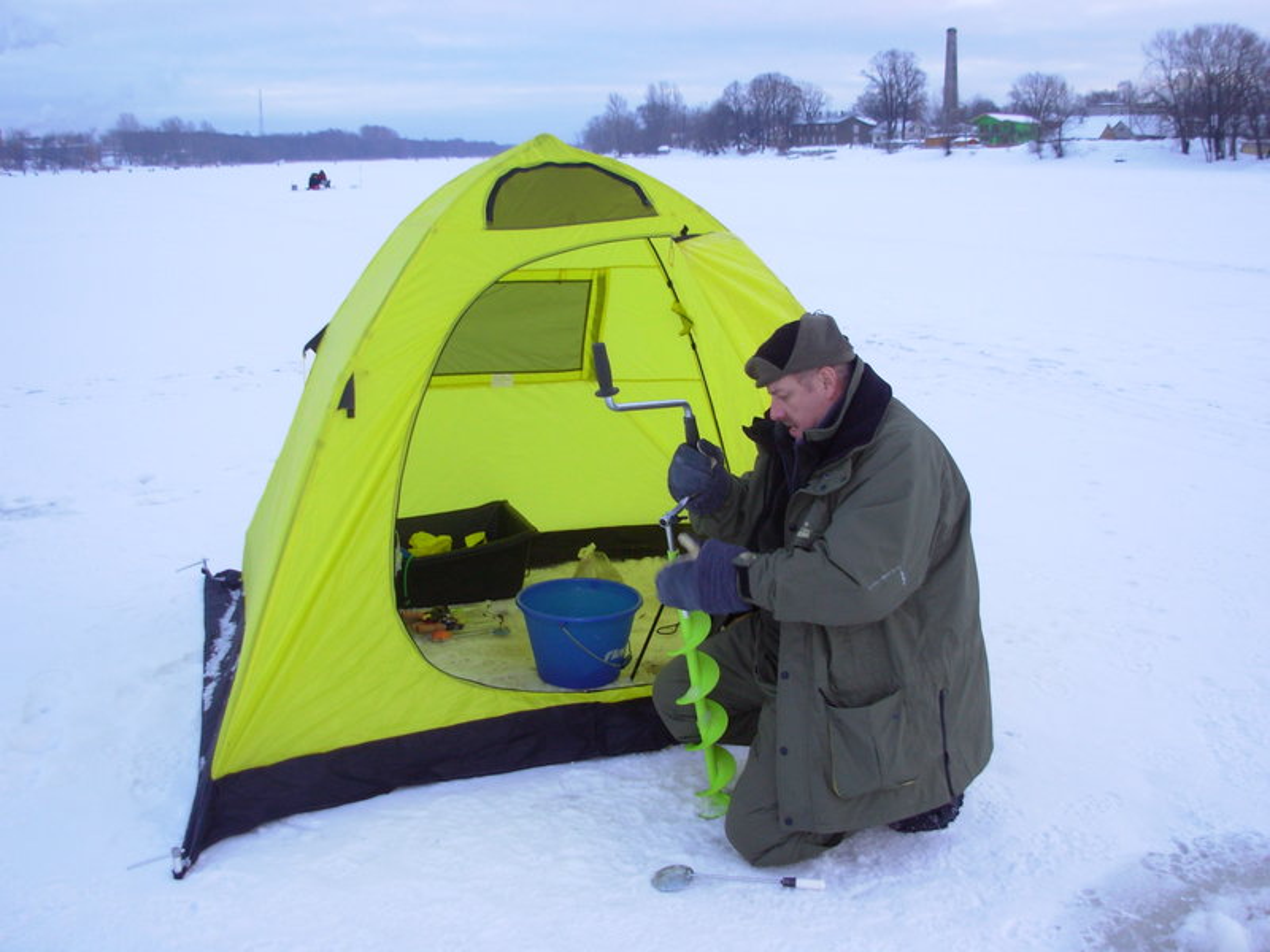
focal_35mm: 38
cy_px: 476
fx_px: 1394
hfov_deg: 49.0
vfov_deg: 37.7
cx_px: 635
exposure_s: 1/40.3
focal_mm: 6.3
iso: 50
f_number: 2.9
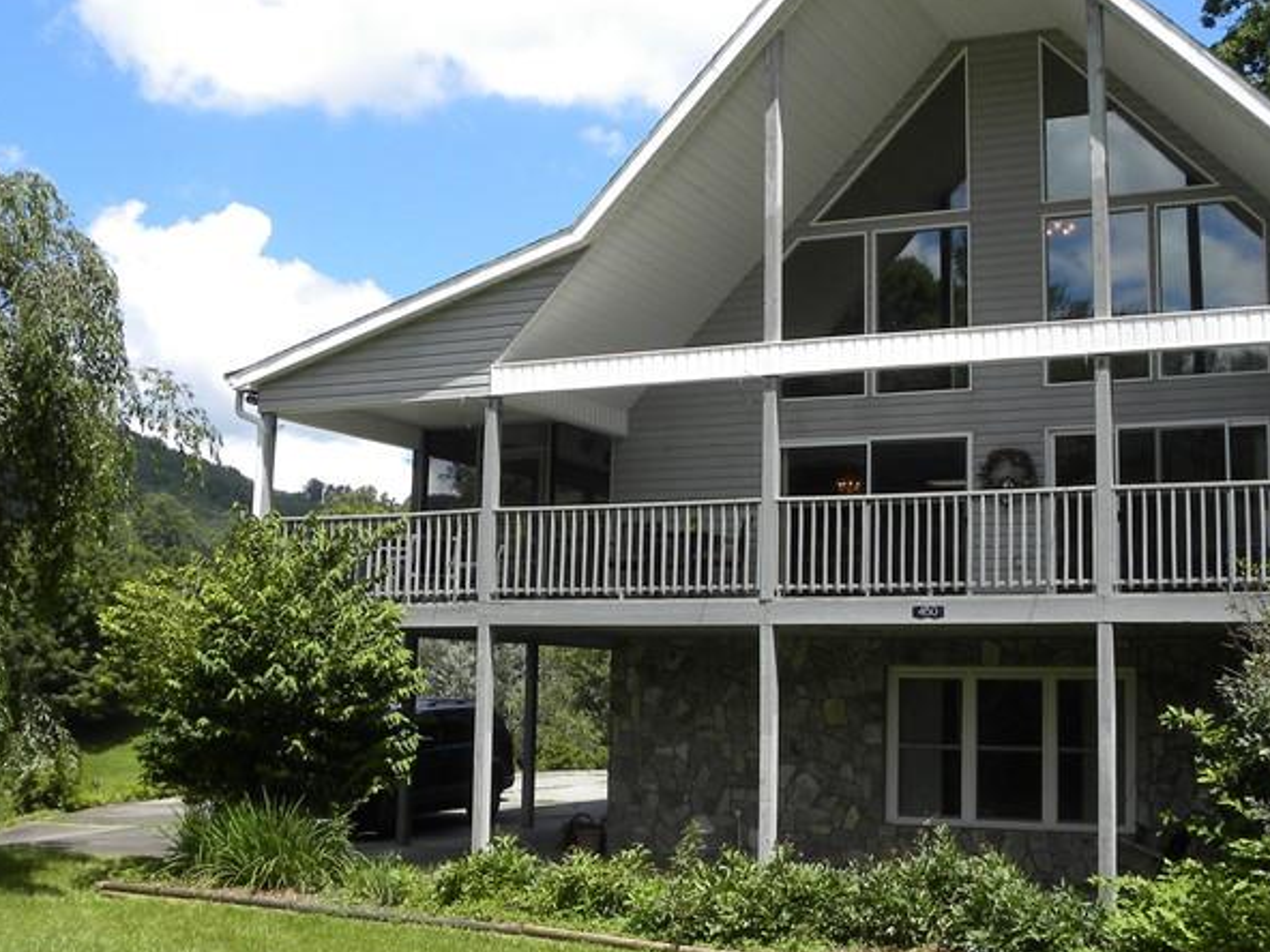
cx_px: 710
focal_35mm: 45
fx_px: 1651
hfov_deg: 42.0
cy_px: 459
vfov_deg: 32.2
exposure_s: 1/216
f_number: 5.6
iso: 64
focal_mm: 4.6
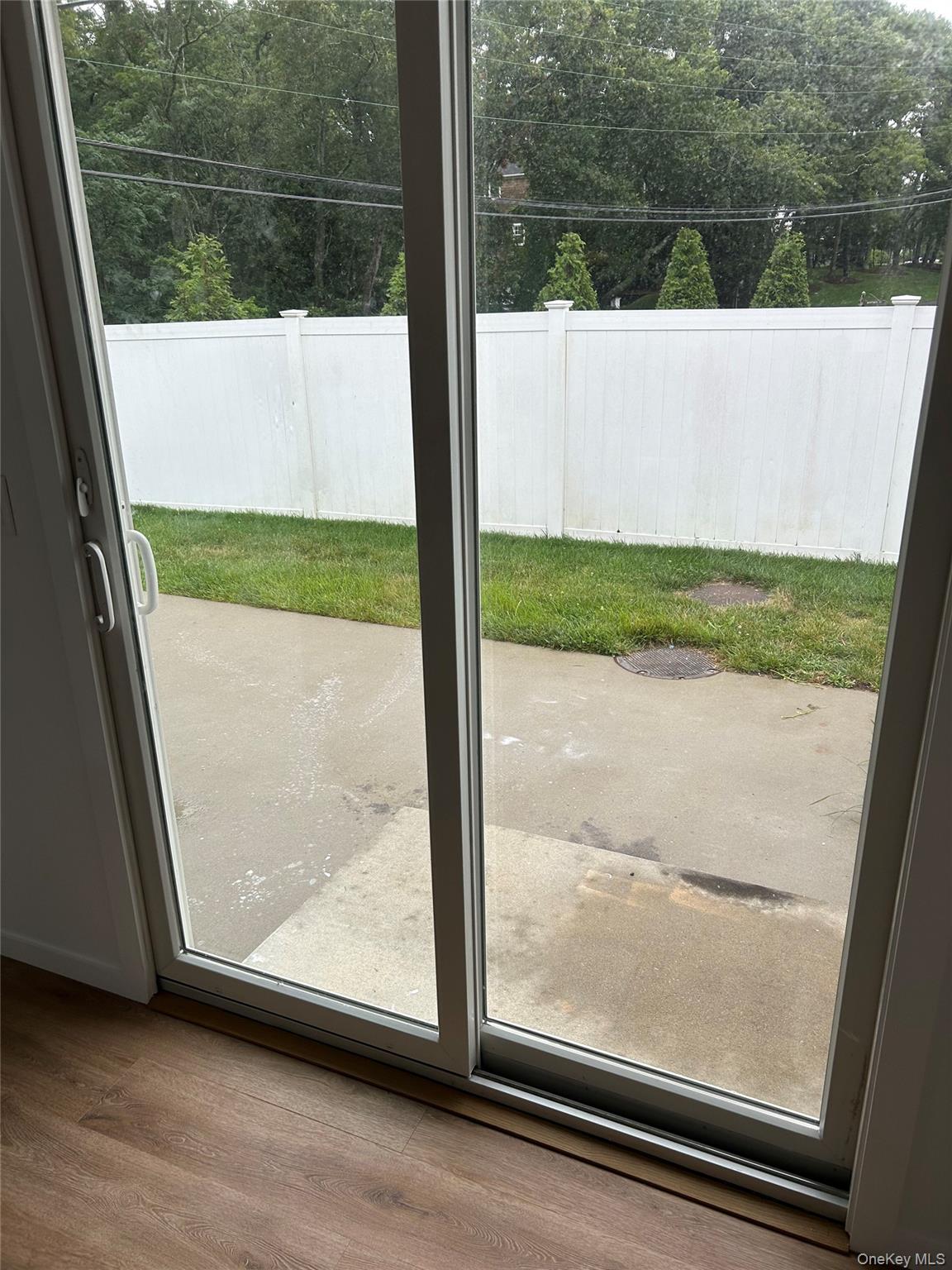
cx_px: 476
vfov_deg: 67.3
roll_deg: +0.0
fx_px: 953
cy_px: 635
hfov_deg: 53.1
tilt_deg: -20.1
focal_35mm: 26
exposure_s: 1/614
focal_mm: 5.7
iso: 50
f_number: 1.5
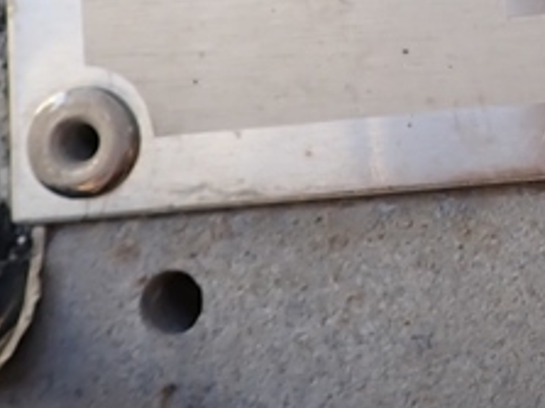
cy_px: -357
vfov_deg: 11.8
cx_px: 990
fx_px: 1810
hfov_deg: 14.9
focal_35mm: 115
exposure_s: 1/125
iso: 100
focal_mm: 4.5
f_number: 2.8
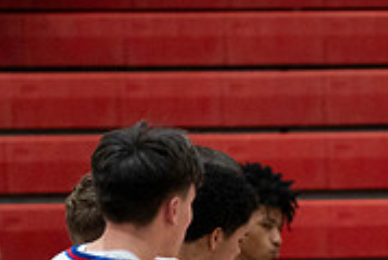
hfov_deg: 5.9
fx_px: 3703
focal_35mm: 343
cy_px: 354
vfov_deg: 4.0
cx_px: 622
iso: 5000
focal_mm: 106
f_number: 2.8
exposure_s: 1/1000
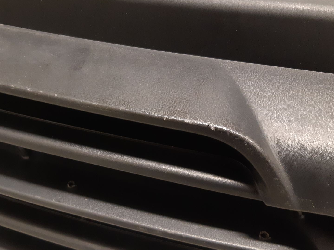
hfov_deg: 49.7
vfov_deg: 38.7
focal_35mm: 37
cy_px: 127
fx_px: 357
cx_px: 126
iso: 200
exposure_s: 1/25
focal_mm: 3.93
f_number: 1.7
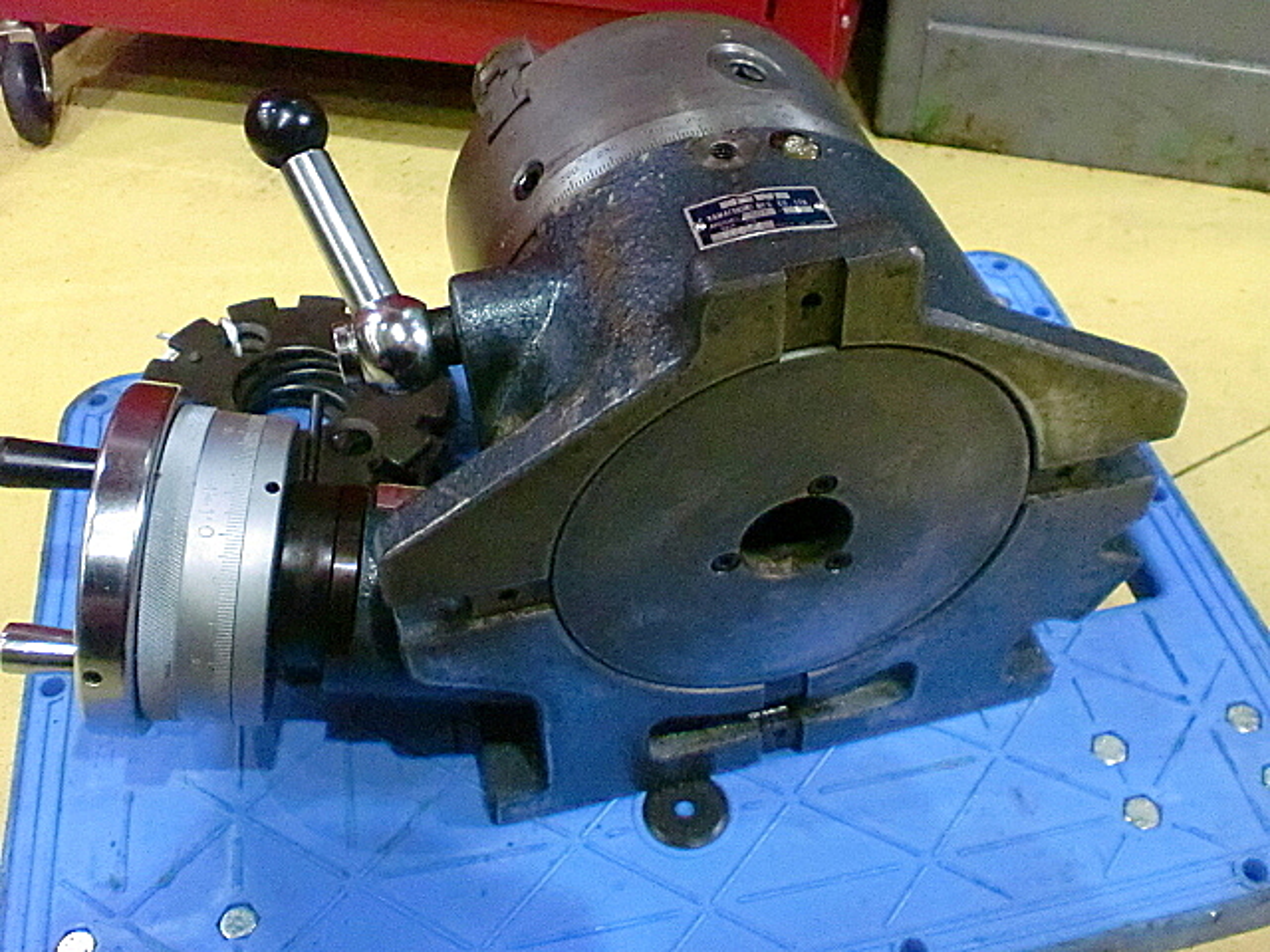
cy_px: 476
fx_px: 1284
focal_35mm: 35
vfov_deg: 40.7
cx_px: 635
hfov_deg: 52.6
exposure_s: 1/60
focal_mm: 6.3
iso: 1600
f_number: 3.1
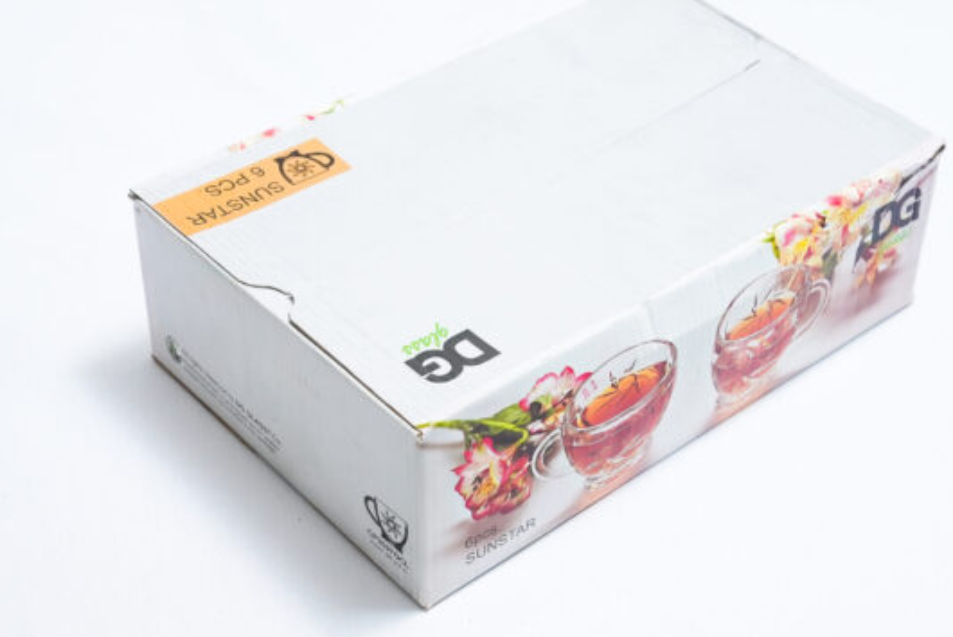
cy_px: 234
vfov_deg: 19.4
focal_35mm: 70
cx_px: 527
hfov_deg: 28.8
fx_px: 1854
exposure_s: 1/200
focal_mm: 53
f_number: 9
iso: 3200
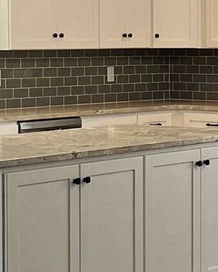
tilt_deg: -3.0
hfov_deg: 11.3
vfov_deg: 14.1
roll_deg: +0.5
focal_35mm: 136
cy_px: 108
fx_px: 1096
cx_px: 183
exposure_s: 1/120
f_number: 1.5
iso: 64
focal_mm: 5.7
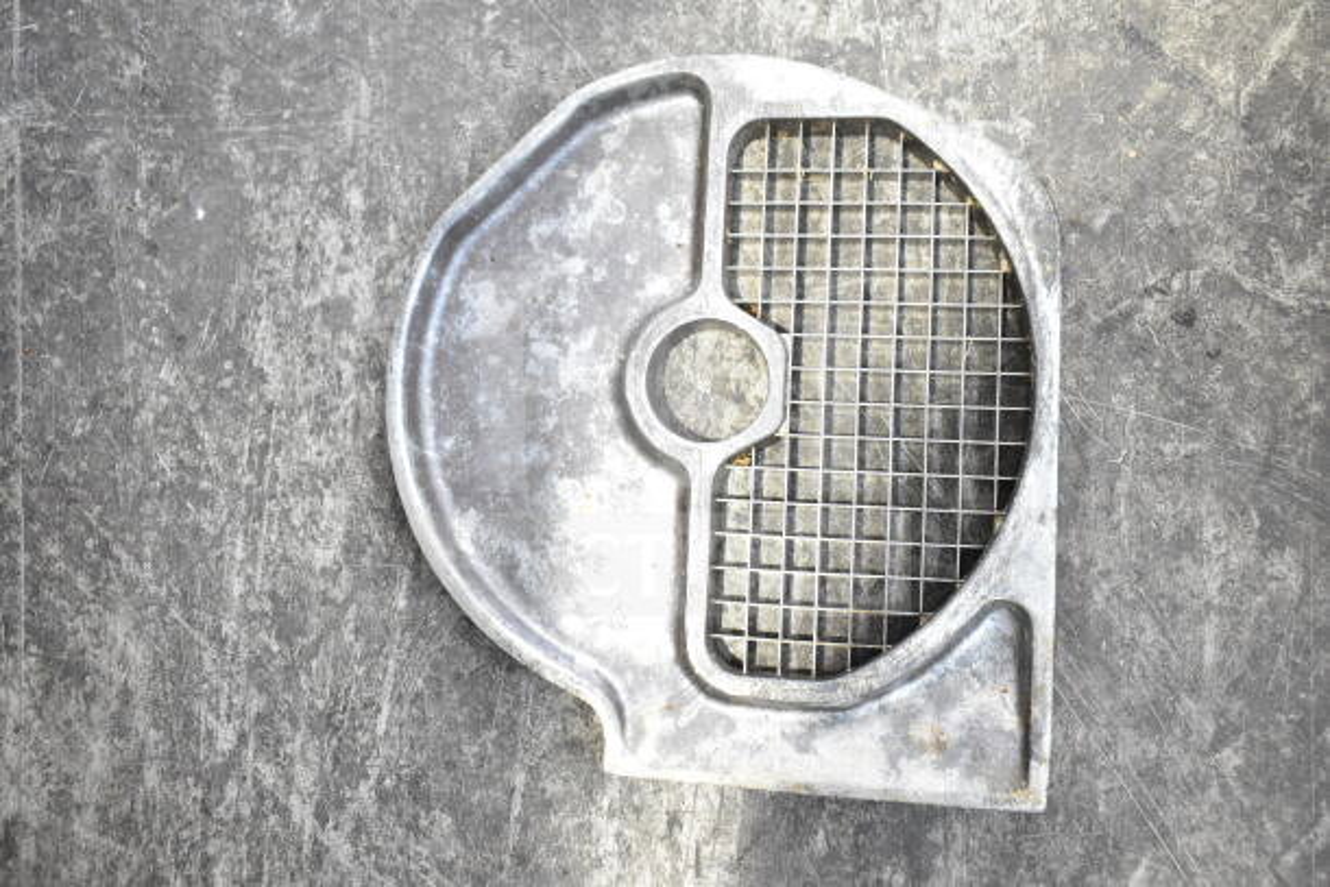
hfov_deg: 53.1
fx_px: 1330
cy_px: 444
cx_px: 665
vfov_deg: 36.9
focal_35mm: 36
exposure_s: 1/80
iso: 1600
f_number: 4.5
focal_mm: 24
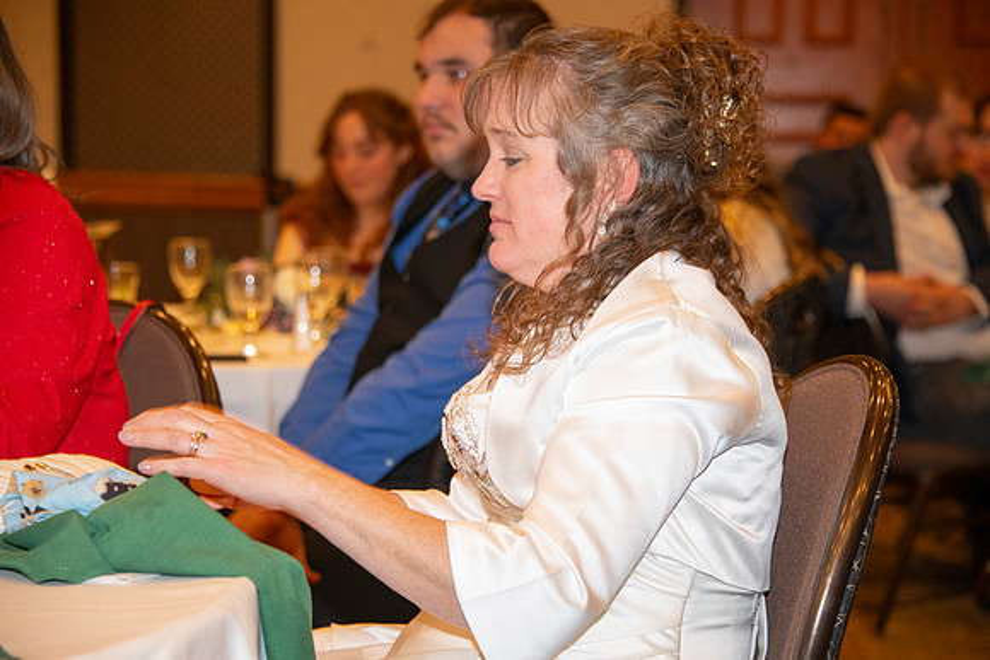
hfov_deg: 16.8
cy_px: 330
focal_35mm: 122
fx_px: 3356
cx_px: 495
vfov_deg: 11.2
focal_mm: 122
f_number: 5.6
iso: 2000
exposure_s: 1/60
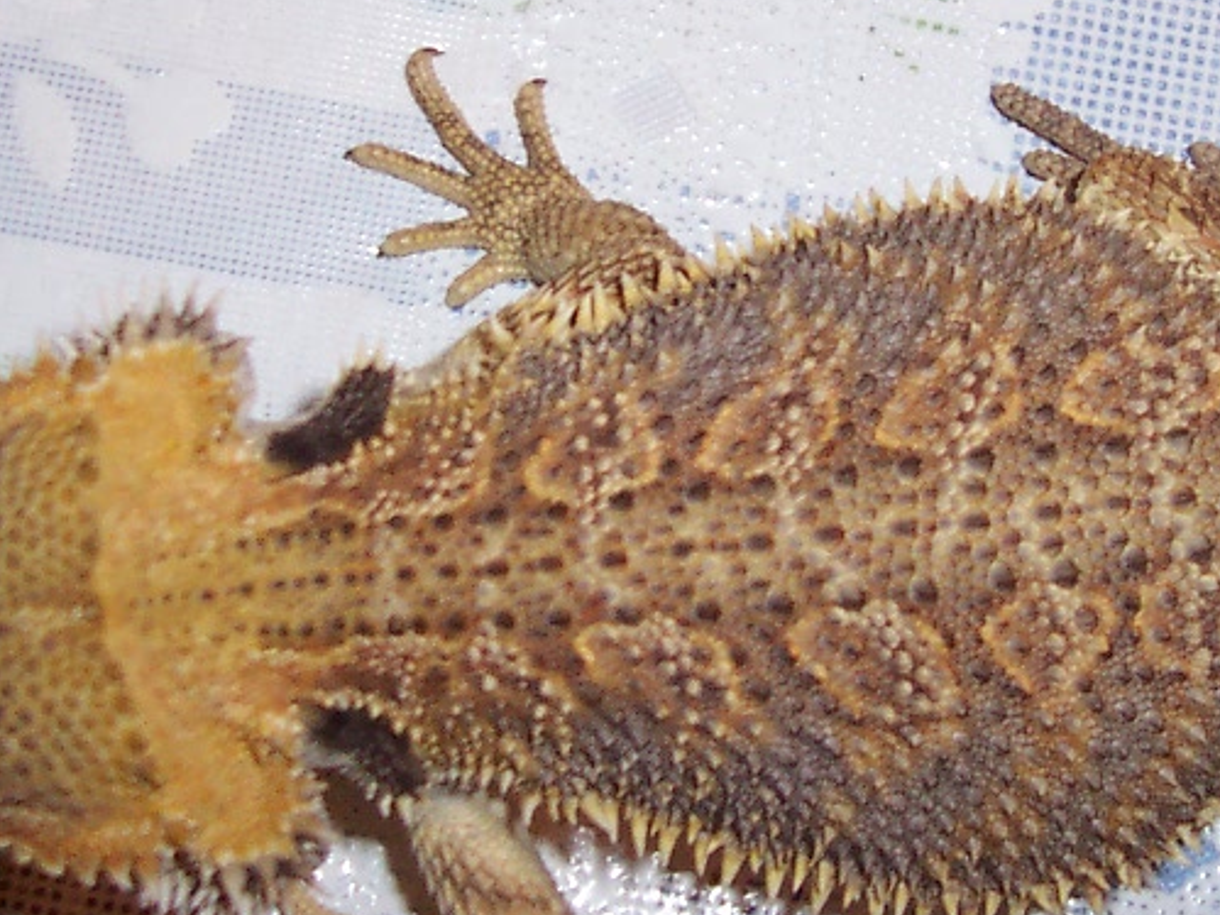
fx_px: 3136
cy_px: 318
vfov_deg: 16.6
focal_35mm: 89
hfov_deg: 21.8
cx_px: 892
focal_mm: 5.6
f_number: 2.8
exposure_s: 1/60
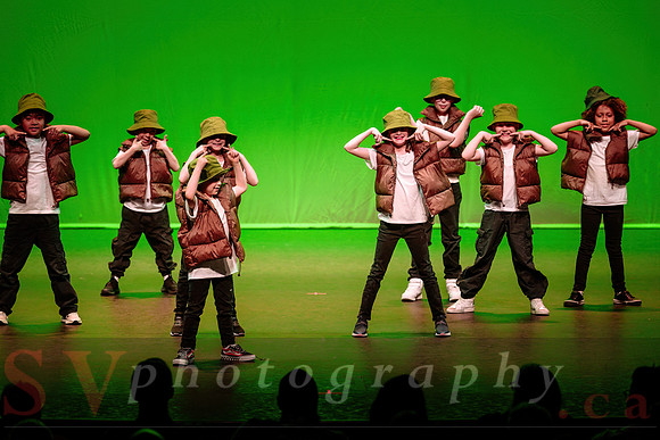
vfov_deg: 9.6
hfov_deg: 14.4
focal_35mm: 143
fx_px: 2619
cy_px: 215
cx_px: 344
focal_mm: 135
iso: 1250
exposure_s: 1/320
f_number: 2.8
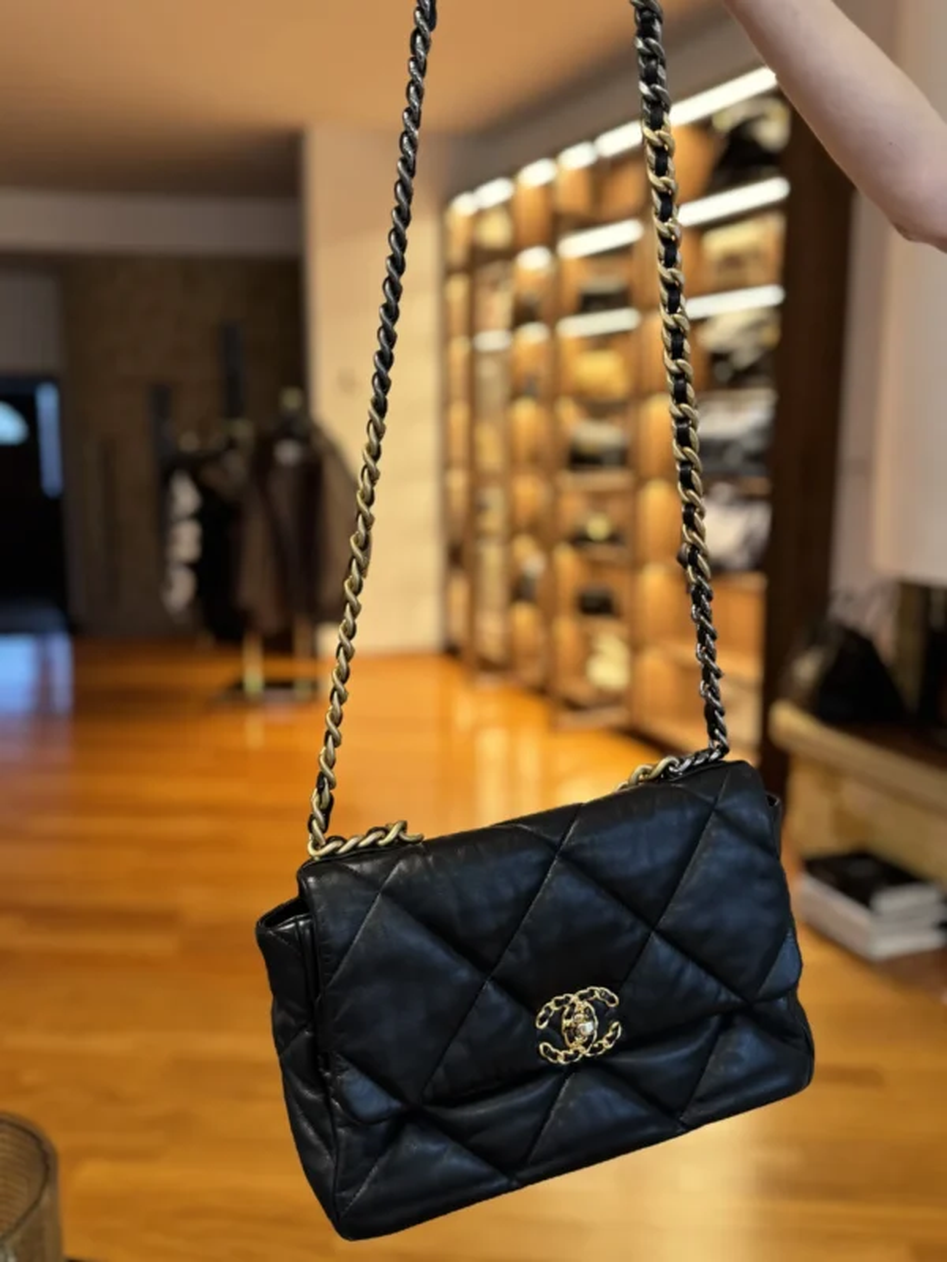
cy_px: 631
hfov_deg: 56.8
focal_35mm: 24
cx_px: 474
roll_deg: -0.6
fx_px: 875
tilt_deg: -10.3
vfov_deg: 71.6
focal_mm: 6.76
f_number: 1.78
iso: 250
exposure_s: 1/50
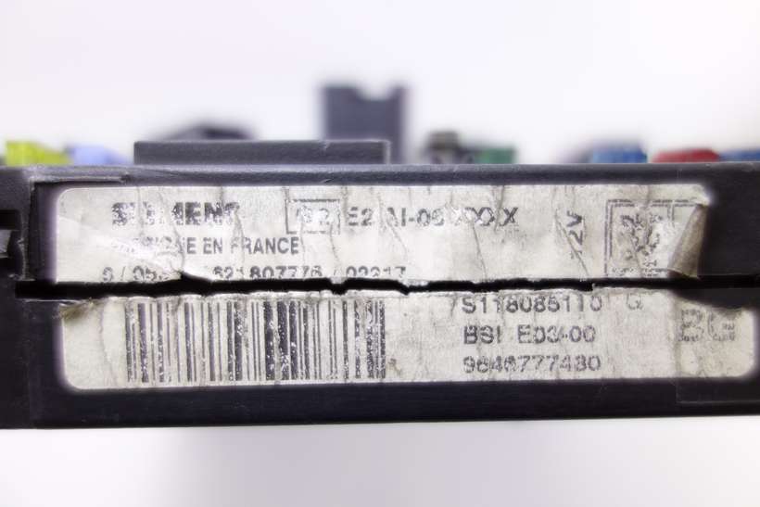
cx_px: 380
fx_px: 591
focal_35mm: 28
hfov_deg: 65.5
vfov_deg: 46.4
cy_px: 254
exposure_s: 1/80
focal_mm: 10.4
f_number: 1.8
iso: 125
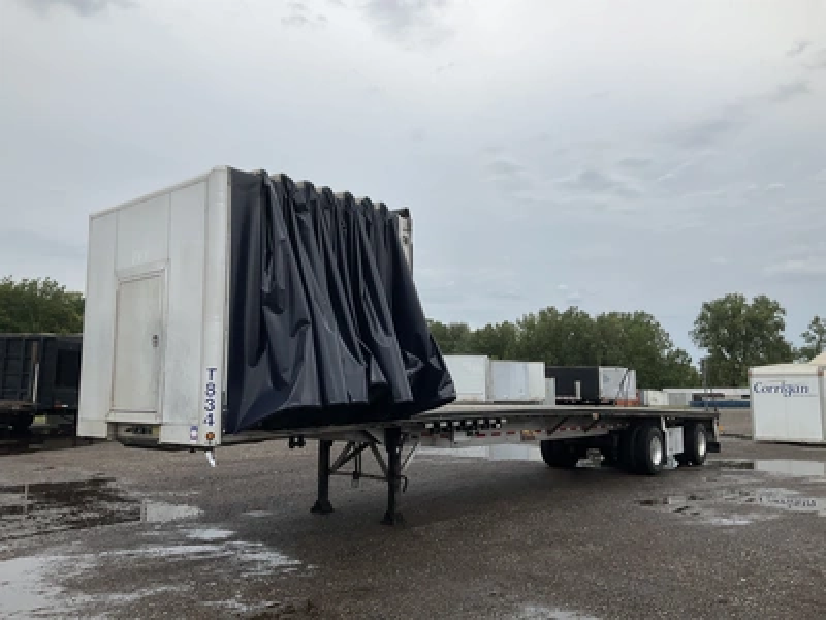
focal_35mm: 29
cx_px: 413
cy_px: 310
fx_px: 692
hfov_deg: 61.7
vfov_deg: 48.2
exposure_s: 1/1984
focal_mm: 3
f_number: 1.8
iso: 25
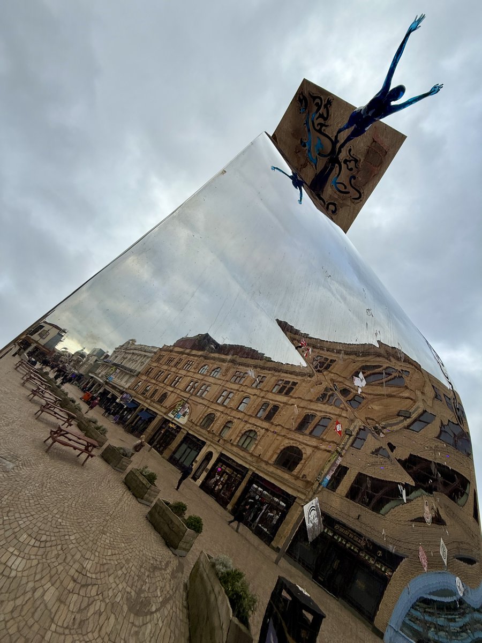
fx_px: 260
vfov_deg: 102.1
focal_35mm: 14
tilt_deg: +58.9
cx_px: 241
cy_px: 322
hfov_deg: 85.7
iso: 50
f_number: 2.2
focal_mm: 2.22
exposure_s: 1/545
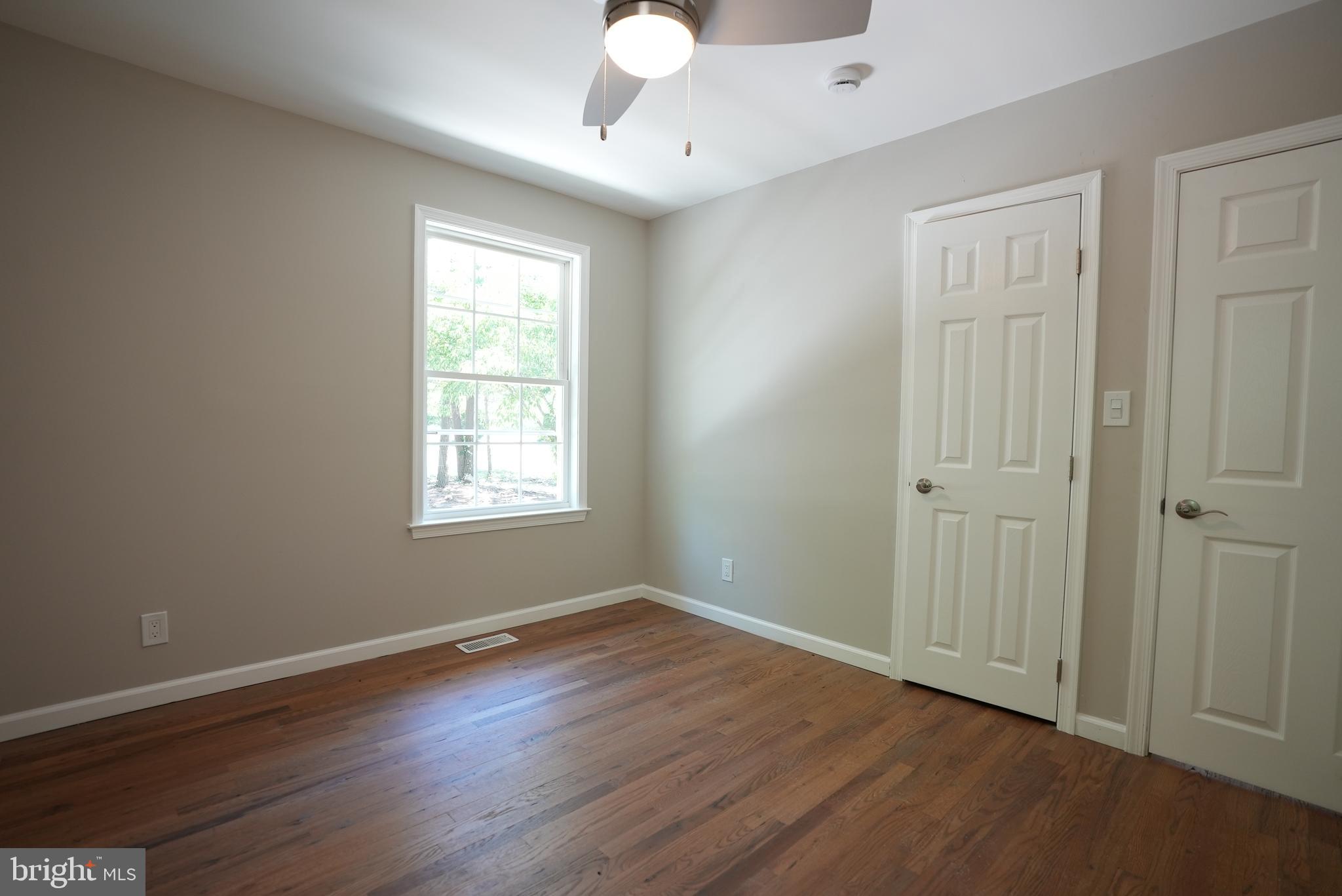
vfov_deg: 73.8
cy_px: 448
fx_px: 597
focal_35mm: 16
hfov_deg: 96.7
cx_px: 671
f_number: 4
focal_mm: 16
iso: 640
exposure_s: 1/60
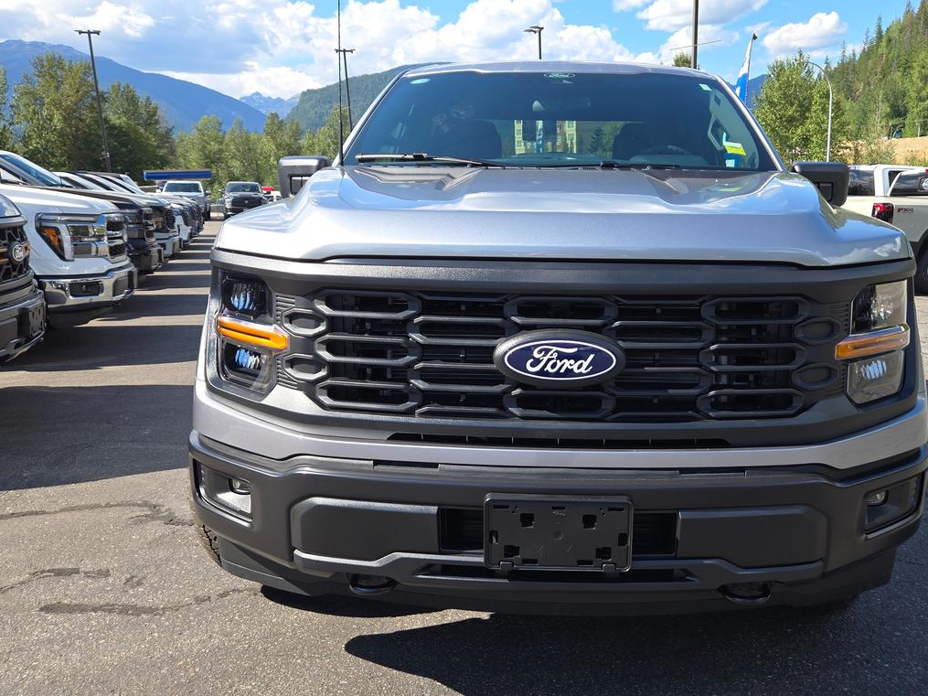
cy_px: 331
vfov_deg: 48.2
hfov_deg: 61.2
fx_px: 777
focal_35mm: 29
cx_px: 555
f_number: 1.8
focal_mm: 5.4
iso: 25
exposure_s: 1/775
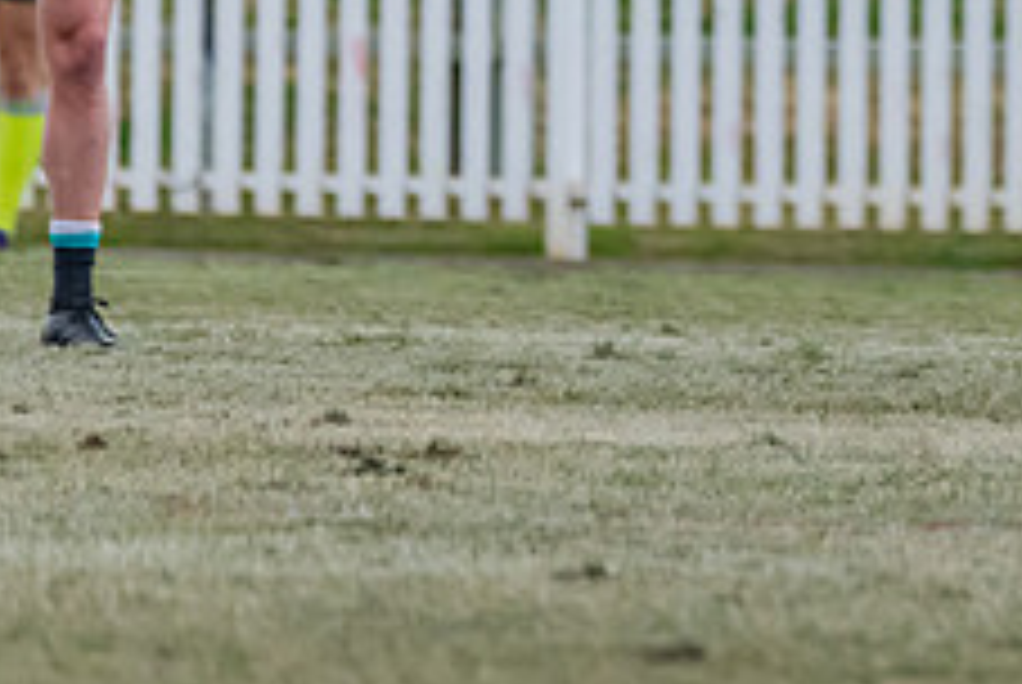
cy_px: -405
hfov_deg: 1.3
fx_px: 45566
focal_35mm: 1603
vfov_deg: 0.9
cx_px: 1547
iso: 2800
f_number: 6.3
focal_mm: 460
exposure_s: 1/1600
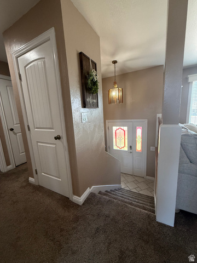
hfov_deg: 85.7
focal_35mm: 14
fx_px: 106
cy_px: 132
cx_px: 98
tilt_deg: -9.5
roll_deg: +3.3
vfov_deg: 102.1
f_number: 2.2
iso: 250
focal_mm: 2.22
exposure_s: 1/120
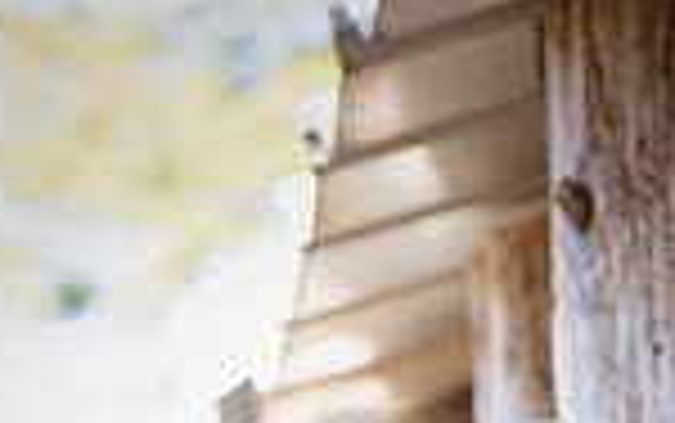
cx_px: 428
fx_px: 8156
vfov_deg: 2.9
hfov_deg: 4.7
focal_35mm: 443
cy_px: 1008
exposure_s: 1/500
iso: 800
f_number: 5
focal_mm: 145
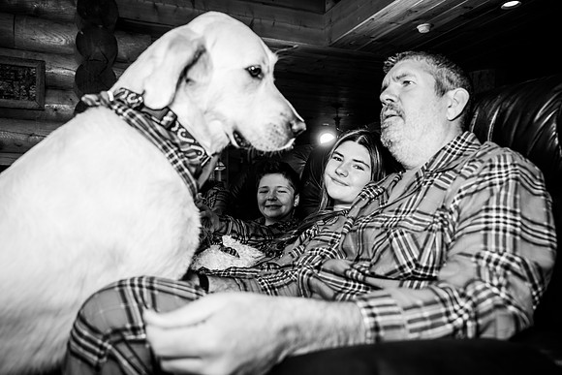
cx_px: 281
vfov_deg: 42.3
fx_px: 484
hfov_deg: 60.3
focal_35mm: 31
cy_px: 188
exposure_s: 1/160
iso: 400
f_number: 4
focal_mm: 31
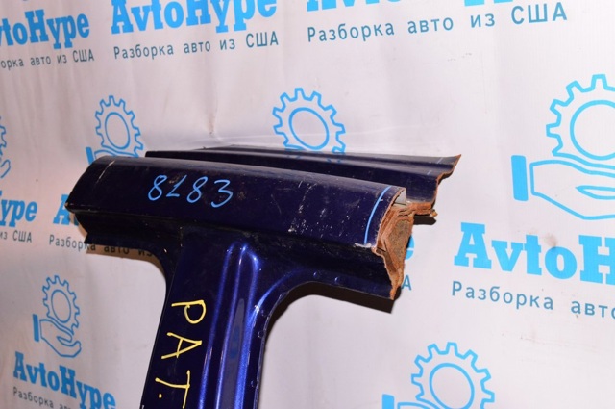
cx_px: 308
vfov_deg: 28.9
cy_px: 204
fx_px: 793
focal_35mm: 46
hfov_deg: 42.4
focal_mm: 31
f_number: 8
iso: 1600
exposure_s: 1/200
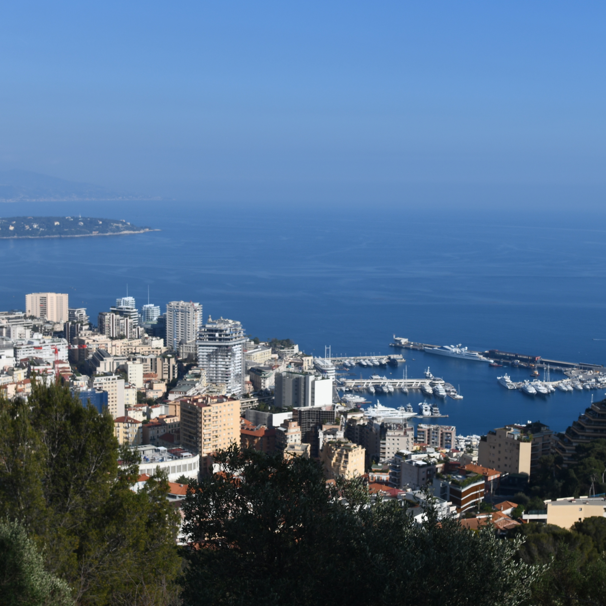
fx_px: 1070
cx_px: 340
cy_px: 301
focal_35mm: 54
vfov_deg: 31.6
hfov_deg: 31.6
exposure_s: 1/320
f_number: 9
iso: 100
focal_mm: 28
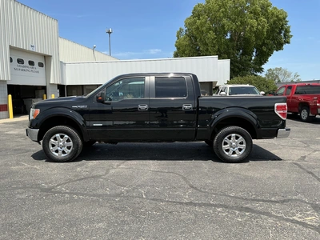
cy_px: 120
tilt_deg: -0.4
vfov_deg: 49.7
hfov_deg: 63.4
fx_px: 259
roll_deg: +0.3
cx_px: 160
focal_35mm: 28
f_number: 1.8
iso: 25
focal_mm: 3
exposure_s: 1/1311
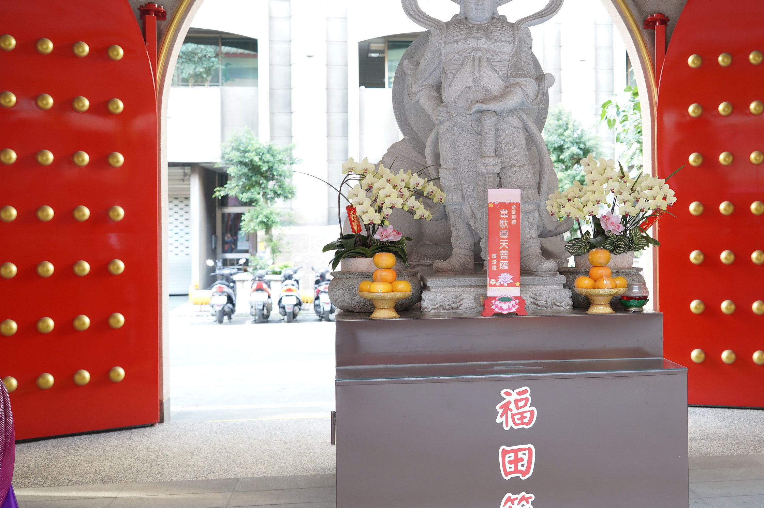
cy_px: 216
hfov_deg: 41.4
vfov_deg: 28.6
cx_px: 507
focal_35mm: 47
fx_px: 996
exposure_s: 1/125
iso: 1600
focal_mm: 35
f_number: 3.5
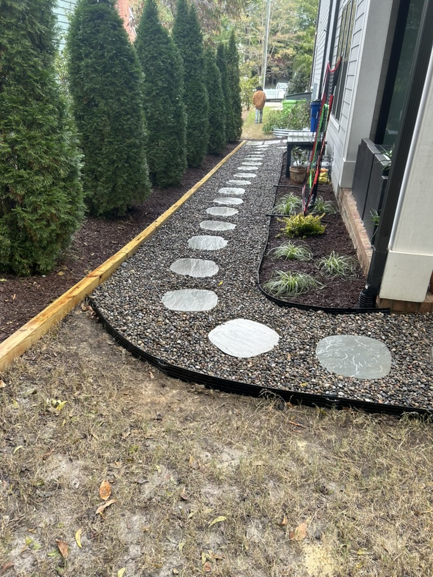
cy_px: 288
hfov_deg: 53.1
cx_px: 216
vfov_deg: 67.3
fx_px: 434
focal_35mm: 26
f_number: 1.5
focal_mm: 5.7
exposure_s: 1/121
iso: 50
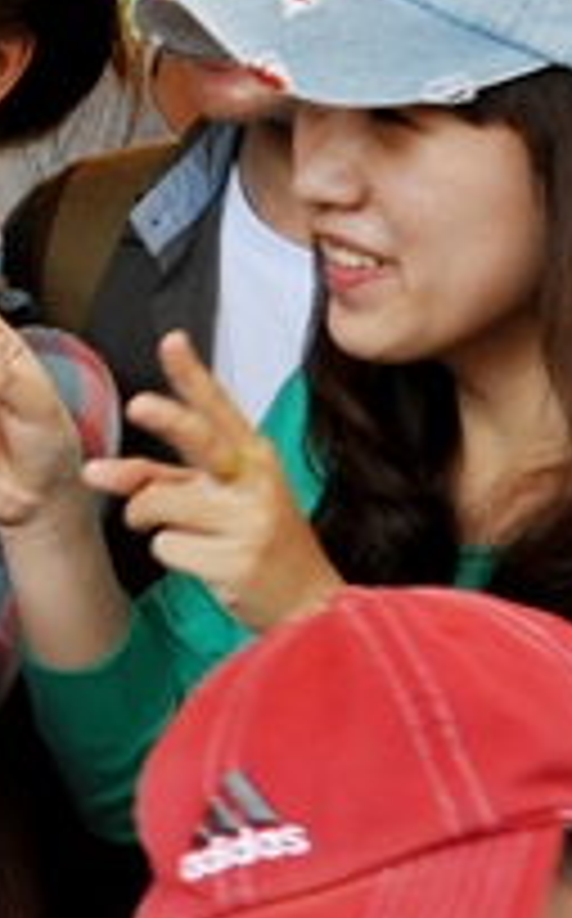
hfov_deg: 8.4
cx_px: -752
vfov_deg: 14.5
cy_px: 326
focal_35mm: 144
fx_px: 3602
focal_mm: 32
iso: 1000
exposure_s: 1/100
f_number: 10
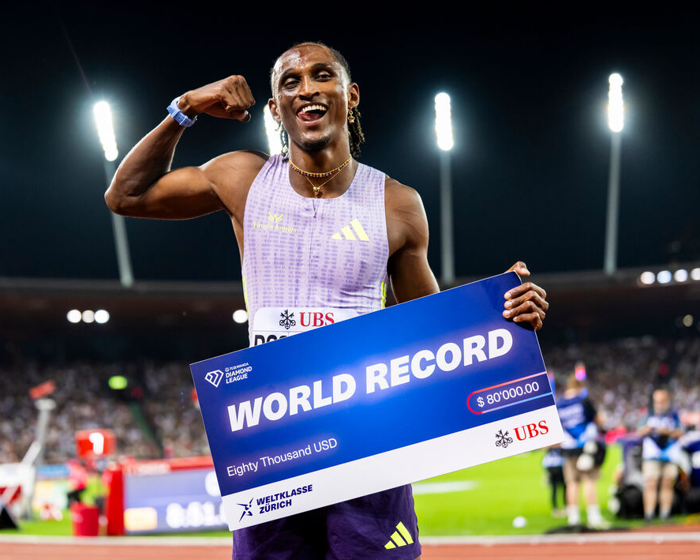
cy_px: 283
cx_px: 296
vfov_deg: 19.2
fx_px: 1657
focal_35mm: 80
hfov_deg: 23.8
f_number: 2.8
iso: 2000
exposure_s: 1/1000
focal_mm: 70
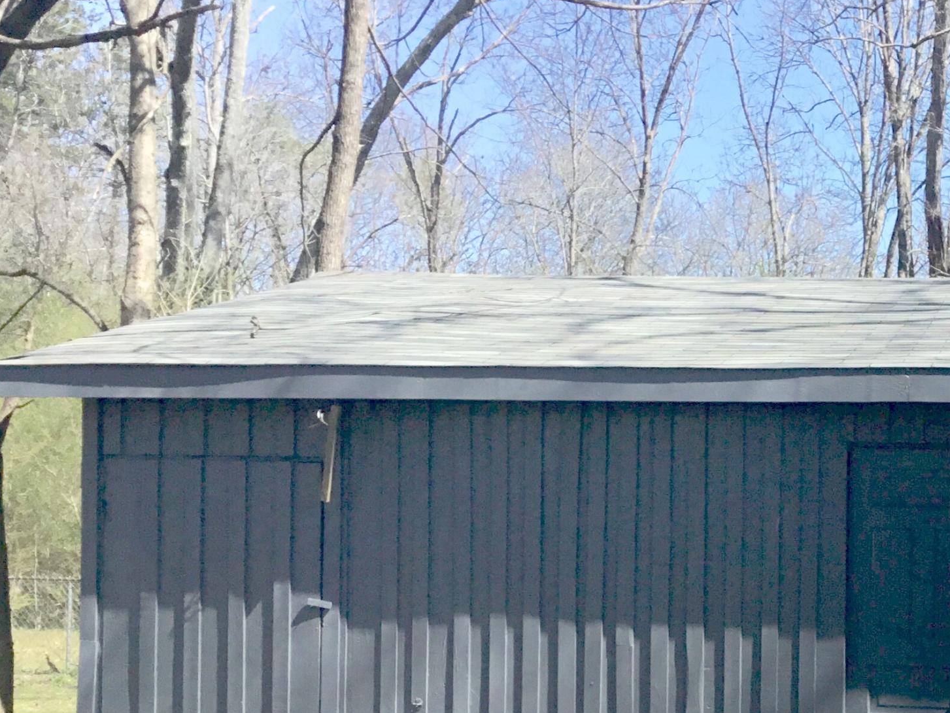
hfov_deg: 28.9
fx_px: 1757
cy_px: 597
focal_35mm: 64
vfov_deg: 22.5
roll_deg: -0.9
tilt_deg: -1.2
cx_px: 875
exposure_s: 1/1181
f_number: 2.4
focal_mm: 3.3
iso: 25
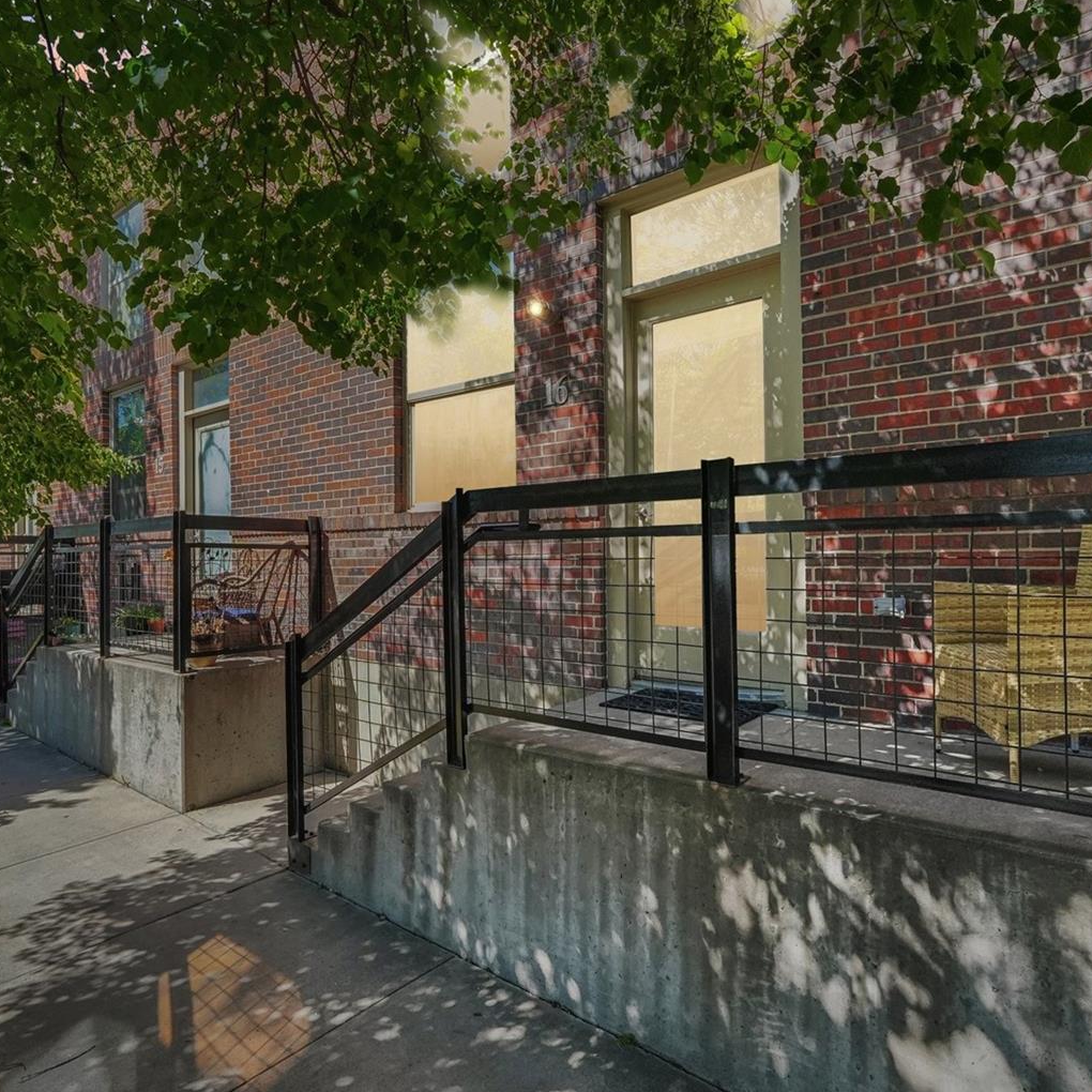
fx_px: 714
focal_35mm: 20
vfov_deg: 74.8
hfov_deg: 74.8
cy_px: 549
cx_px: 541
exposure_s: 1/640
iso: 800
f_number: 8
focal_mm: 10
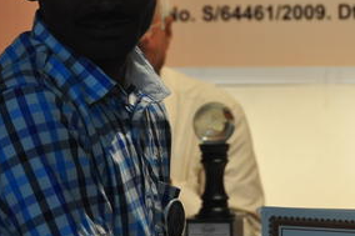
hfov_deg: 9.3
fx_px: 2188
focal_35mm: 222
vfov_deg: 6.2
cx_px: 280
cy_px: 23
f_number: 5
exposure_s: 1/60
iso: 800
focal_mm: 70
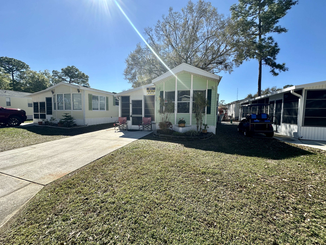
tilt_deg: -4.1
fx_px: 132
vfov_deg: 85.7
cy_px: 122
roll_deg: -0.3
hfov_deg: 102.1
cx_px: 163
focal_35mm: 14
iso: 40
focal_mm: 2.22
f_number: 2.2
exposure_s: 1/1473
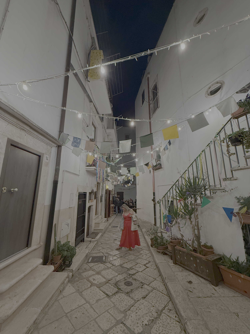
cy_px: 167
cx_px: 125
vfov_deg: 102.1
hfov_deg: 85.7
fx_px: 135
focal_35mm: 14
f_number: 2.2
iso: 320
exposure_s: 1/100
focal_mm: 2.22
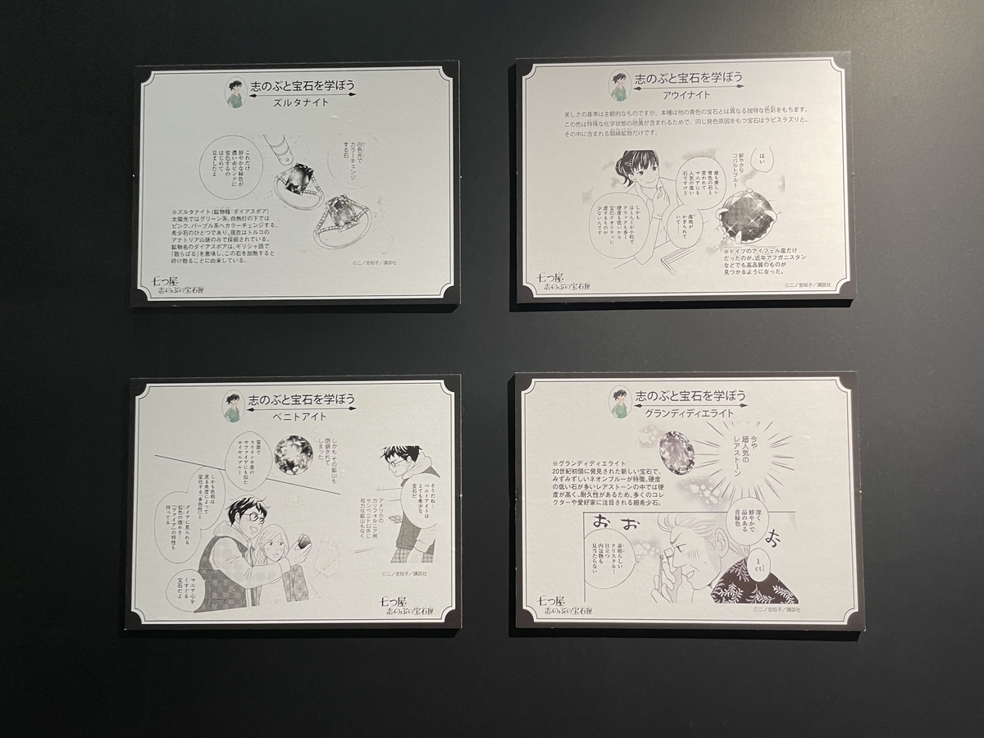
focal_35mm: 26
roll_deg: +0.5
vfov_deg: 53.1
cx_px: 492
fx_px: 739
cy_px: 369
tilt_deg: +3.0
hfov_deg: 67.3
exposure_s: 1/50
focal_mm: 4.2
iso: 80
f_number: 1.6
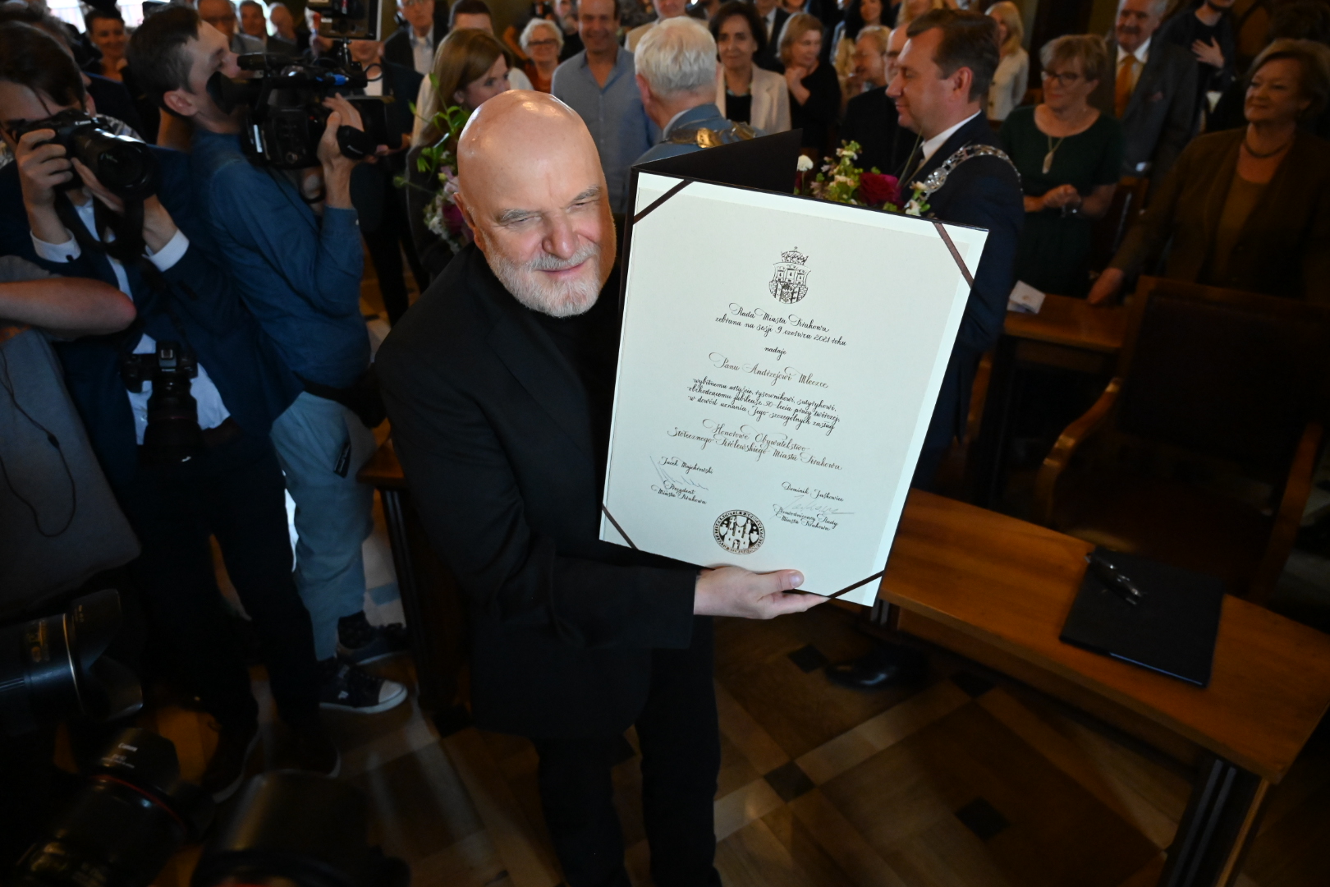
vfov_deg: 53.1
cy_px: 444
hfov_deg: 73.7
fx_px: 887
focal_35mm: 24
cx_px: 665
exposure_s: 1/800
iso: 11400
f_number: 4.5
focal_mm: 24
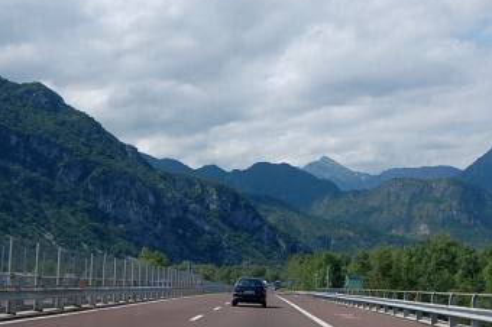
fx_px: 914
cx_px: 256
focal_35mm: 67
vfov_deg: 20.2
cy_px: 111
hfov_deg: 30.1
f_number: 10
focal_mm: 23
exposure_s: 1/250
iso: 200
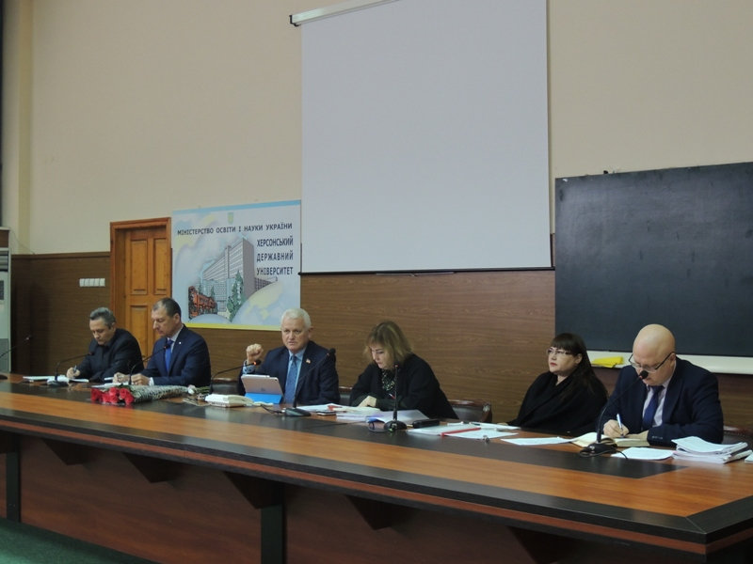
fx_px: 1088
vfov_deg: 29.1
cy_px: 282
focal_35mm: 50
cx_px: 376
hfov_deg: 38.2
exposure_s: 1/13
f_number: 3.6
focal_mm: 8.9
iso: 450
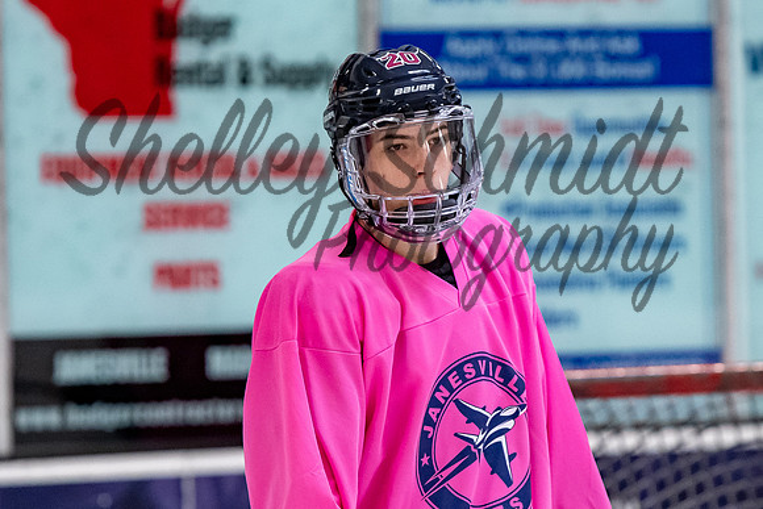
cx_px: 378
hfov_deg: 4.4
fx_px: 10034
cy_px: 226
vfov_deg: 2.9
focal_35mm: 473
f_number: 3.5
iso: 2000
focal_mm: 200
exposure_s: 1/800
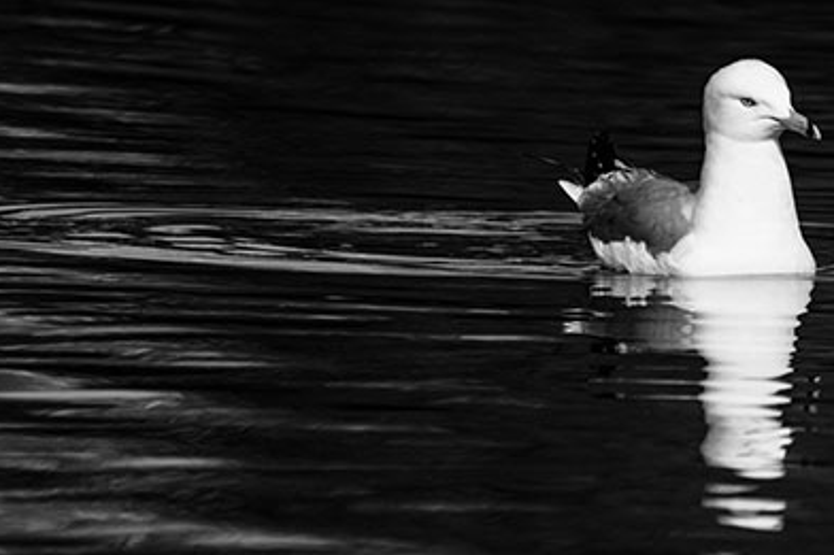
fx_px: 35451
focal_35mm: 1531
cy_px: 352
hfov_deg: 1.3
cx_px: 504
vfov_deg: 0.9
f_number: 13
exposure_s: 1/3200
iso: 2500
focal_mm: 1200
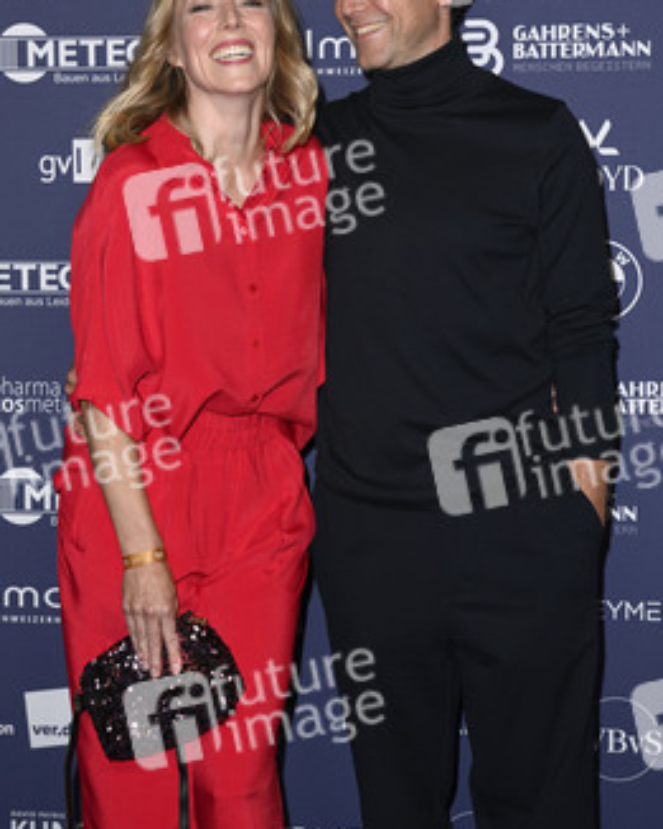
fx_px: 1863
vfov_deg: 25.0
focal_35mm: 76
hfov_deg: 20.2
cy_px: 328
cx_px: 328
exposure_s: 1/250
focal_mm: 66
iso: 320
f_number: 5.6
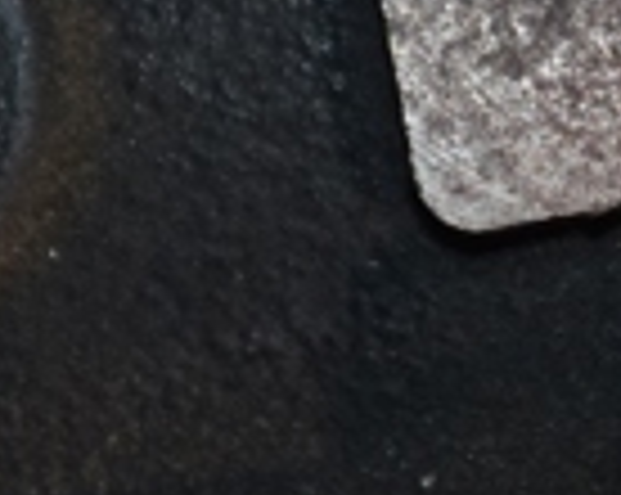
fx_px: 12575
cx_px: 662
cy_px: -207
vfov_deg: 2.3
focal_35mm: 685
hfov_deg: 2.8
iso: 800
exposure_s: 1/60
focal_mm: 105
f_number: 5.6
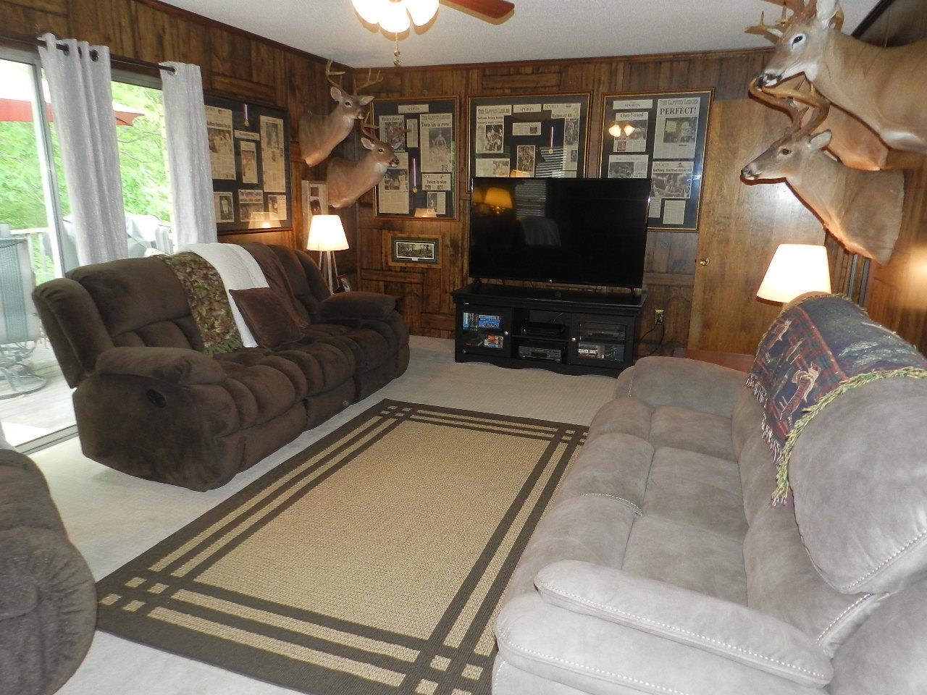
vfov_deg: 58.9
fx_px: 616
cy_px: 348
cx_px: 464
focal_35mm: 23
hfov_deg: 73.9
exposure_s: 1/30
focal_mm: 4
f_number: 3.4
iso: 200
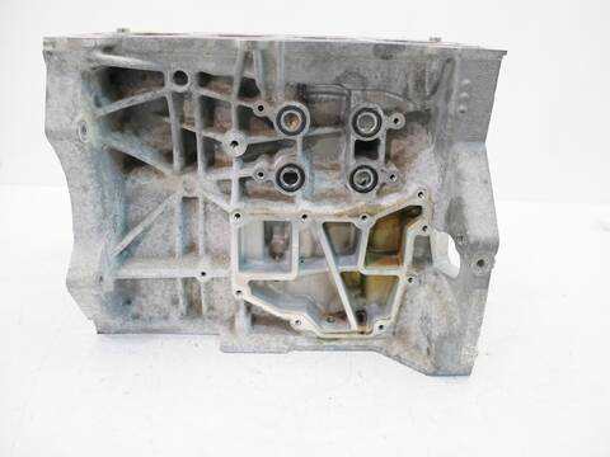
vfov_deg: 56.8
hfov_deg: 71.6
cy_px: 228
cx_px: 305
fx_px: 423
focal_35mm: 24
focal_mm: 12
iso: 320
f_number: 3.5
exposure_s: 1/60
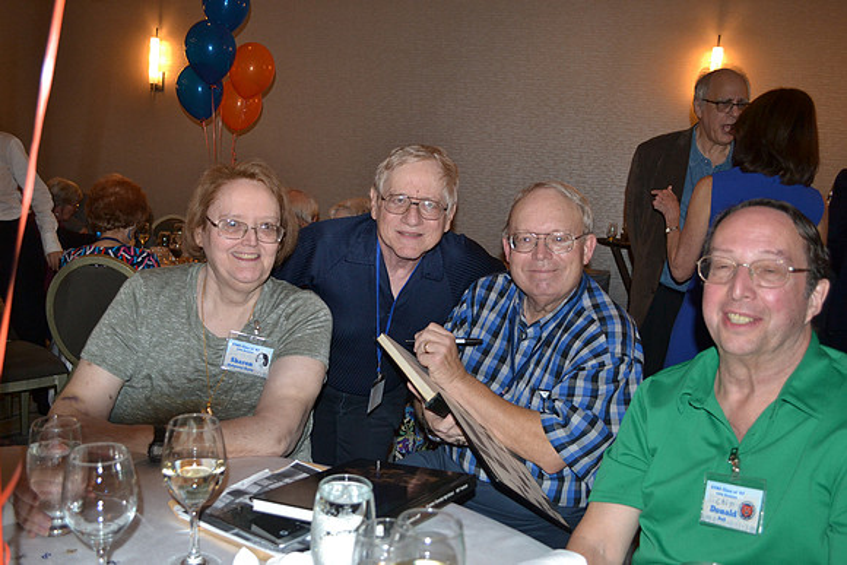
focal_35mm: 30
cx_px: 424
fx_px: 706
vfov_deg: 43.6
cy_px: 282
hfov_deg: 61.9
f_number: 3.8
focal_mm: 20
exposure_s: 1/60
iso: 800
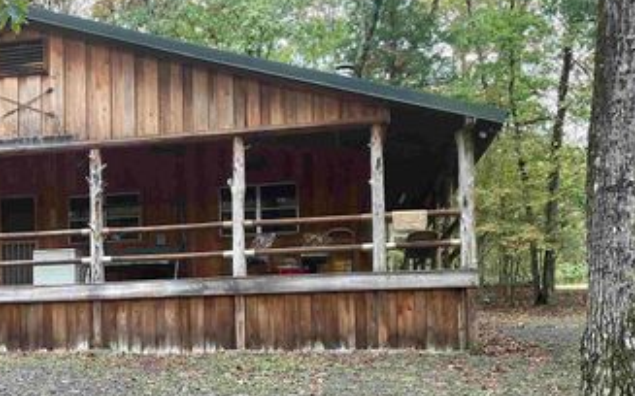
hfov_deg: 41.6
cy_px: 302
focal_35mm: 47
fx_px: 813
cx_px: 175
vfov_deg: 27.0
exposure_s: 1/122
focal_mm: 3
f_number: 1.8
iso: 40
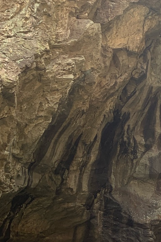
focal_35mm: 77
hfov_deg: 16.0
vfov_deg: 26.3
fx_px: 517
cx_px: 252
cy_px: 123
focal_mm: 4.25
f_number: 1.8
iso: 25
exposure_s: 1/139
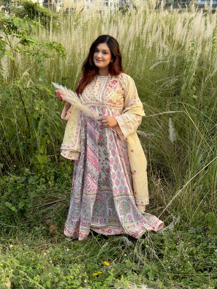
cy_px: 144
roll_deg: -0.2
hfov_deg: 30.3
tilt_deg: -16.0
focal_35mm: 48
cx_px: 108
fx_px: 401
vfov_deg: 39.7
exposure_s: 1/460
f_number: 1.78
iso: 64
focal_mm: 6.76
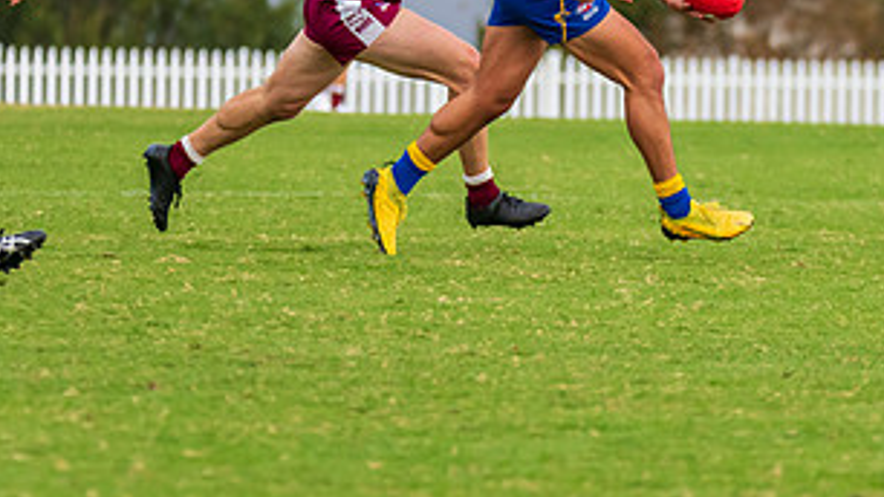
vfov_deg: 1.9
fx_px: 15187
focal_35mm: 648
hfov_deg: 3.3
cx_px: 699
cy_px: 51
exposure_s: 1/1250
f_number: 6.3
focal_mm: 300
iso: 1000
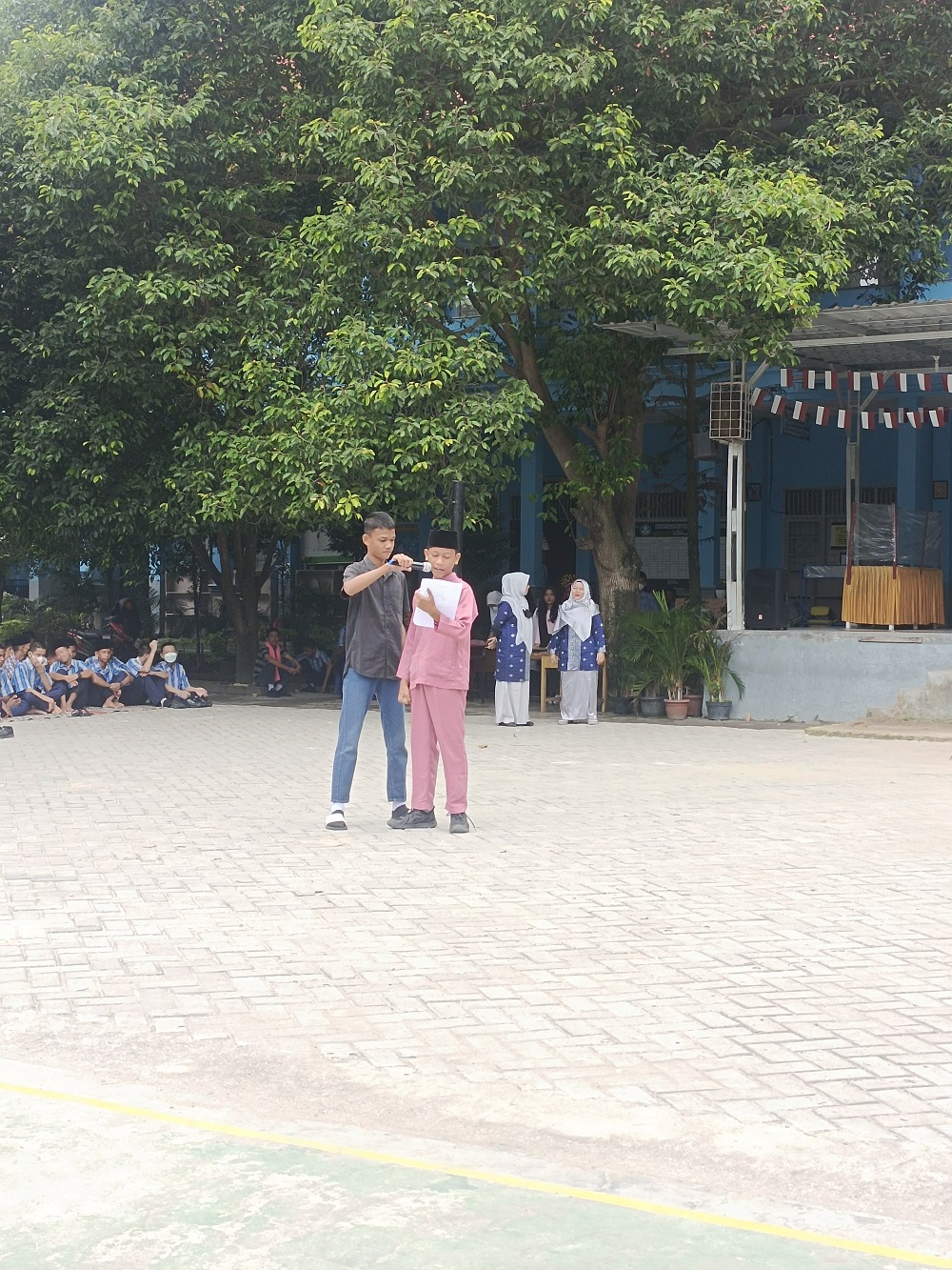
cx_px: 476
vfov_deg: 38.2
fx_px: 1833
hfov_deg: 29.1
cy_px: 635
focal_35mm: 50
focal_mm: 4.74
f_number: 1.79
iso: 150
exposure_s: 1/50
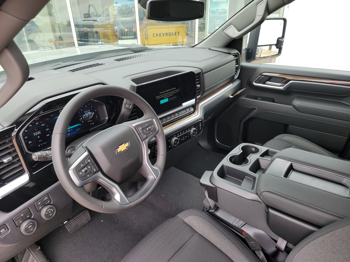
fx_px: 243
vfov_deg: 56.8
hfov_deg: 71.6
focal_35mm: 24
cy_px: 131
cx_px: 175
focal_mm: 6.7
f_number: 1.8
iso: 25
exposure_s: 1/120
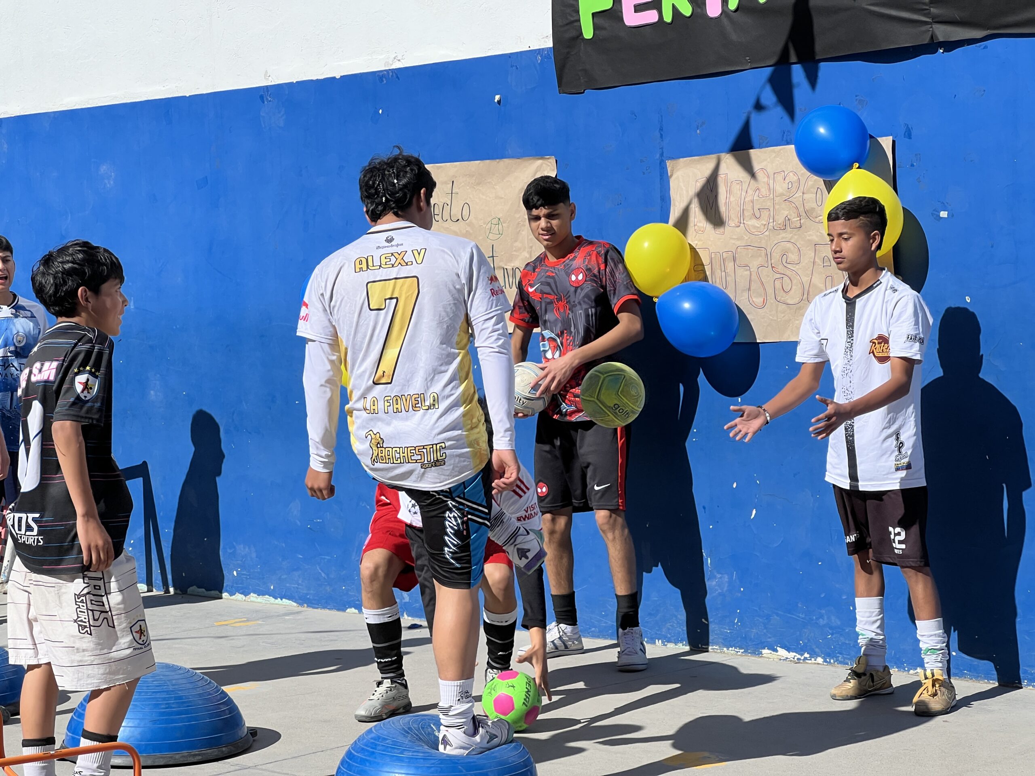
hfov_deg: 25.3
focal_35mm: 77
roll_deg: +2.2
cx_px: 518
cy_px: 388
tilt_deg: -2.4
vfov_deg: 19.1
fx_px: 2302
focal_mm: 9
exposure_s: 1/1014
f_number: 2.8
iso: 32
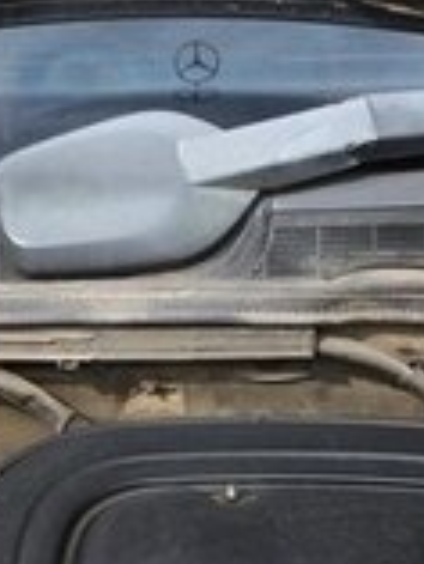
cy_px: 709
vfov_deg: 15.4
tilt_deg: -39.0
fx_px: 1990
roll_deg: -0.2
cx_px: 155
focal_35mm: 122
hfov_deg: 12.2
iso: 32
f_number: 2.2
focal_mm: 4.15
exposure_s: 1/562
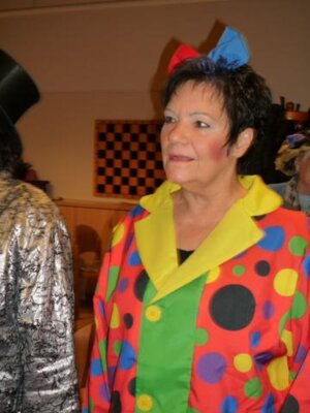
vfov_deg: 42.9
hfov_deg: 32.9
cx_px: 155
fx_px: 525
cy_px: 206
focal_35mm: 44
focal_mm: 7.8
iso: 160
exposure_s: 1/40
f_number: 4.3
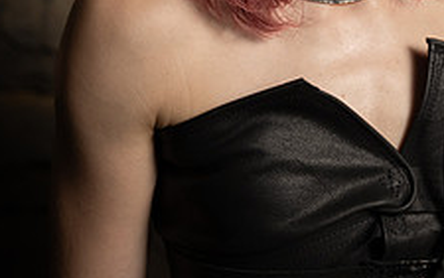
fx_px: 1368
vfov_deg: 11.3
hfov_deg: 18.2
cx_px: 371
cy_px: -96
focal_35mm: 113
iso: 400
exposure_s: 1/400
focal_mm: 43
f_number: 2.8
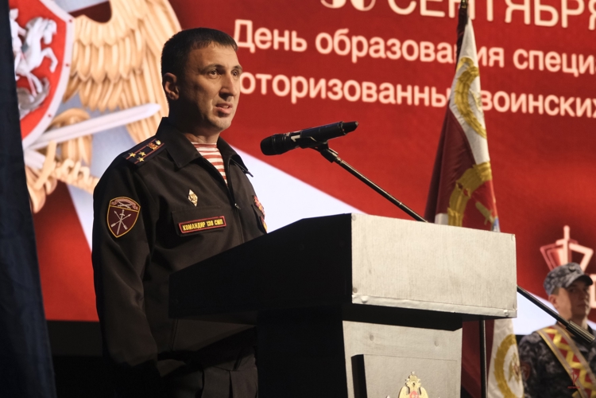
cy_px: 199
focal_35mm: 120
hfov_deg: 17.1
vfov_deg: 11.4
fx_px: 1987
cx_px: 298
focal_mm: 80
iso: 1600
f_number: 4
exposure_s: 1/120
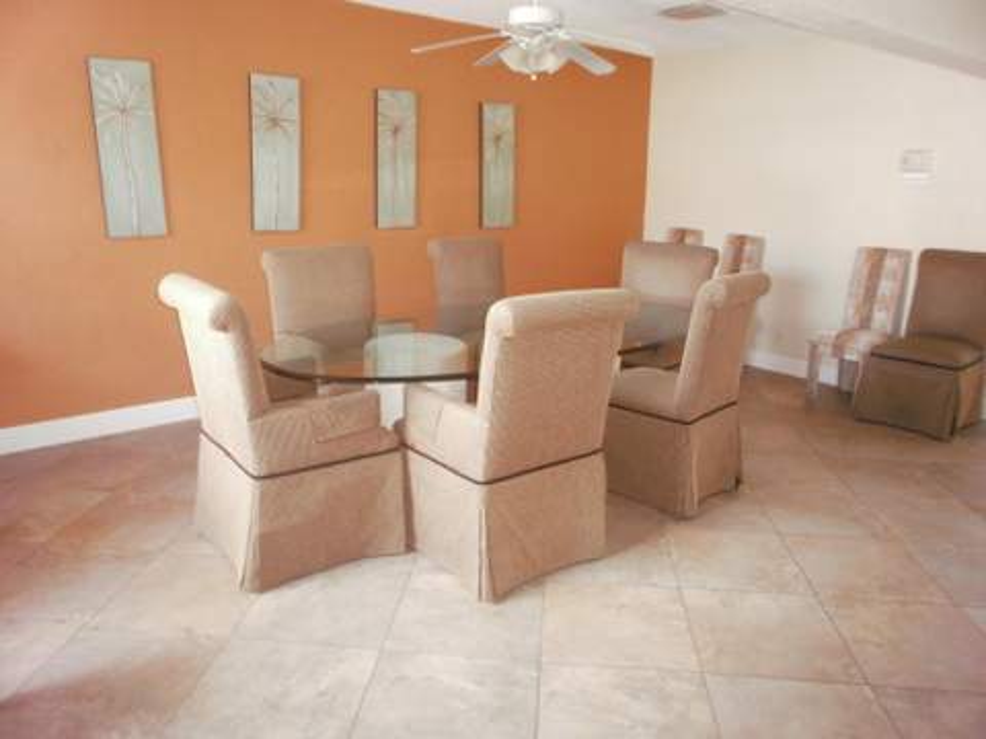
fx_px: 741
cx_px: 493
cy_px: 370
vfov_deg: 53.1
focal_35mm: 26
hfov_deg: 67.3
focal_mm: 4.65
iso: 320
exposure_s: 1/25
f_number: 2.6
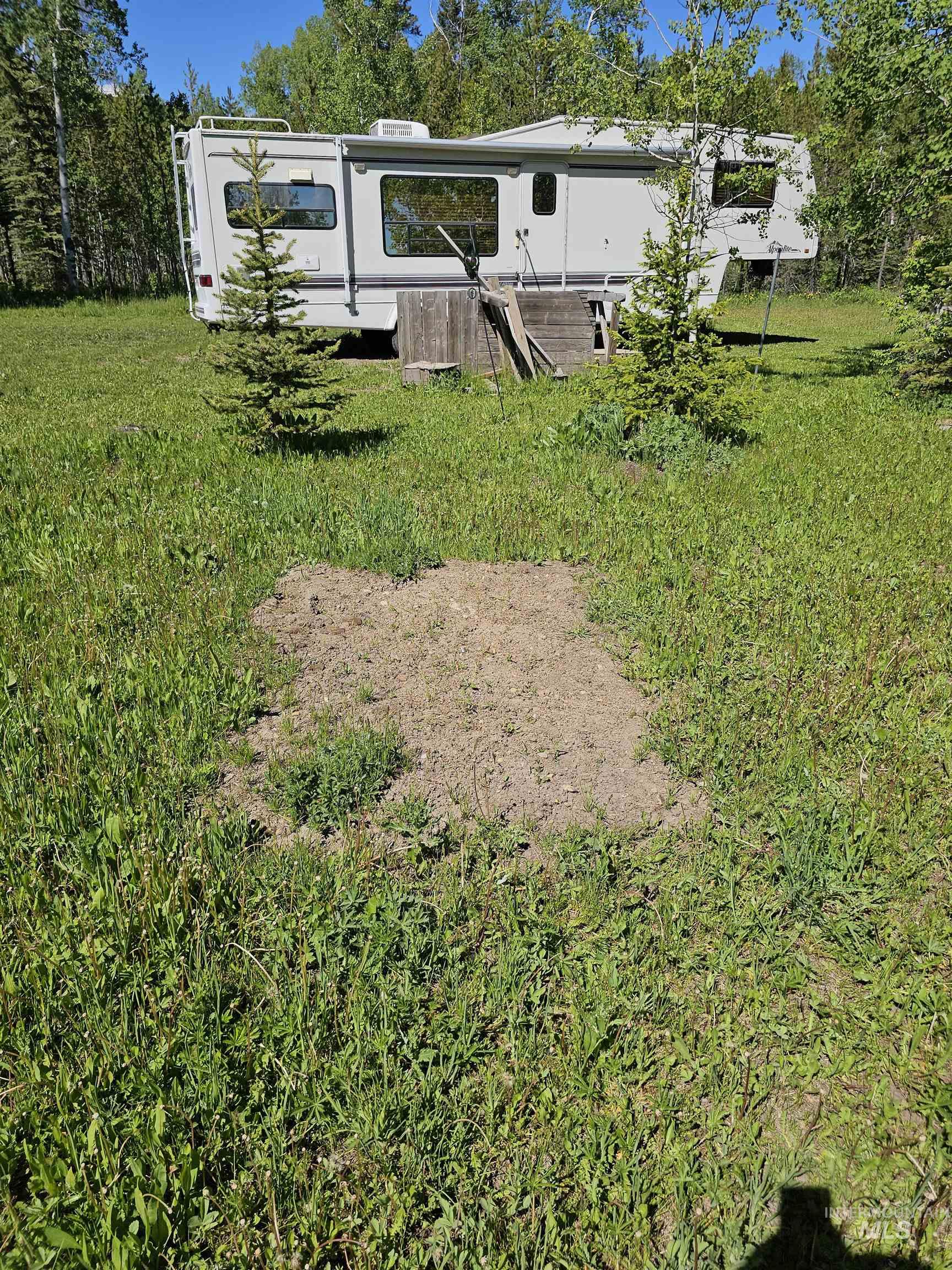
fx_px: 843
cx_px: 476
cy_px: 635
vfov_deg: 73.9
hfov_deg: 58.9
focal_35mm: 23
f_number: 1.7
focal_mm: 6.3
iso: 10
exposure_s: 1/1084
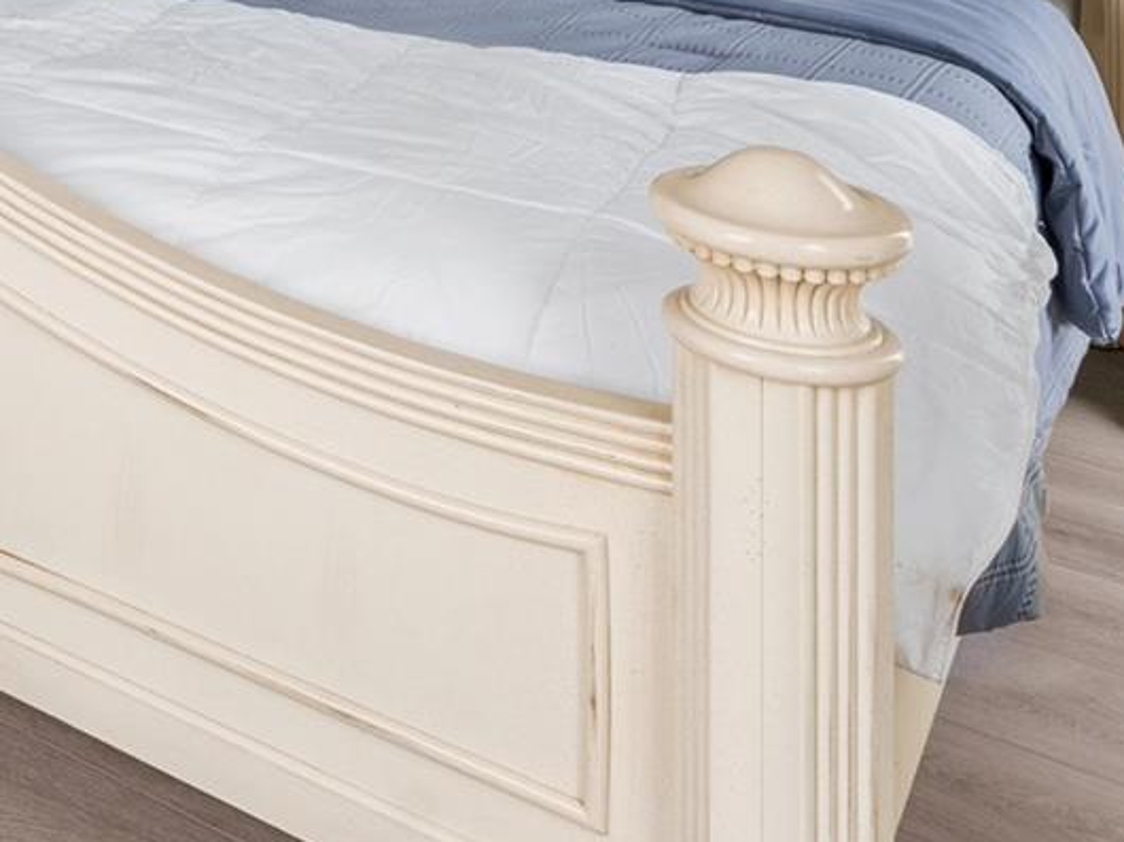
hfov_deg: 30.0
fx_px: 1688
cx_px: -305
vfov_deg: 23.6
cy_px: -339
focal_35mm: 52
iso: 320
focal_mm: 14
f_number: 7.1
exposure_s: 1/25
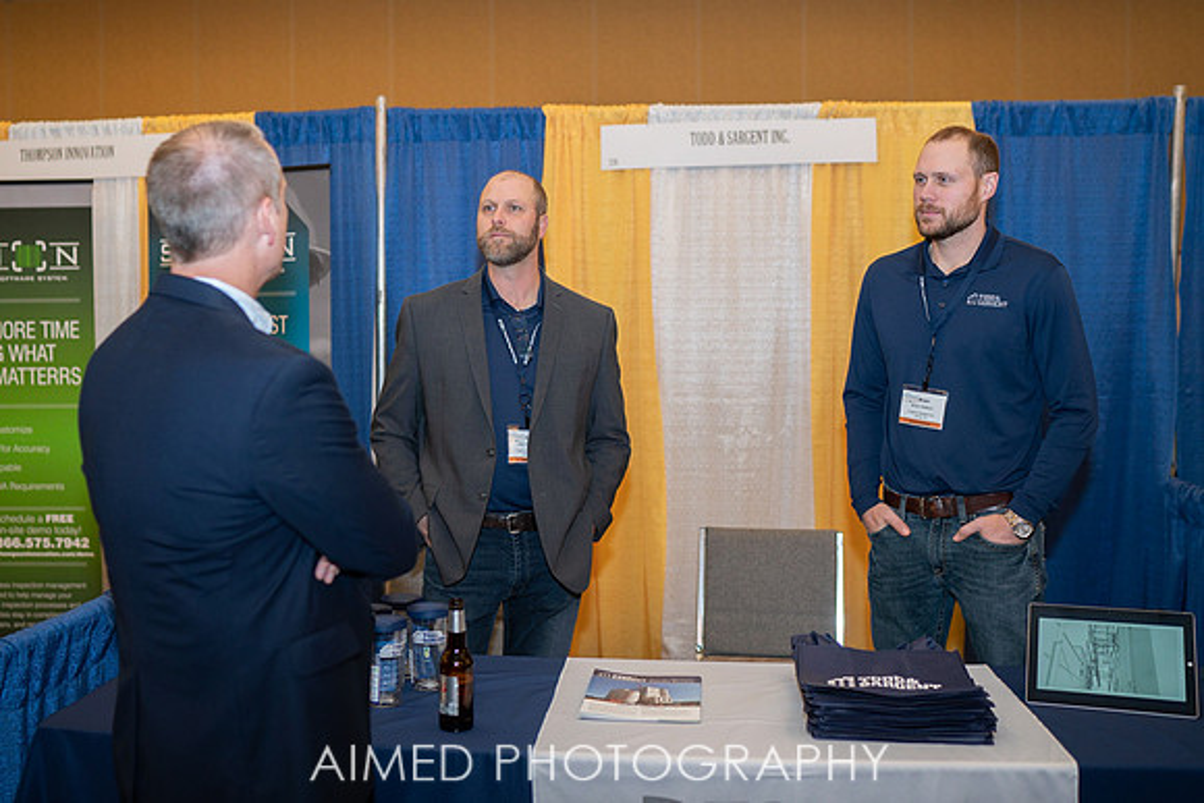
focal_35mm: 37
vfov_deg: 36.1
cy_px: 393
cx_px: 575
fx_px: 1233
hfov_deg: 52.0
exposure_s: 1/125
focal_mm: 35
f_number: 2
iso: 160
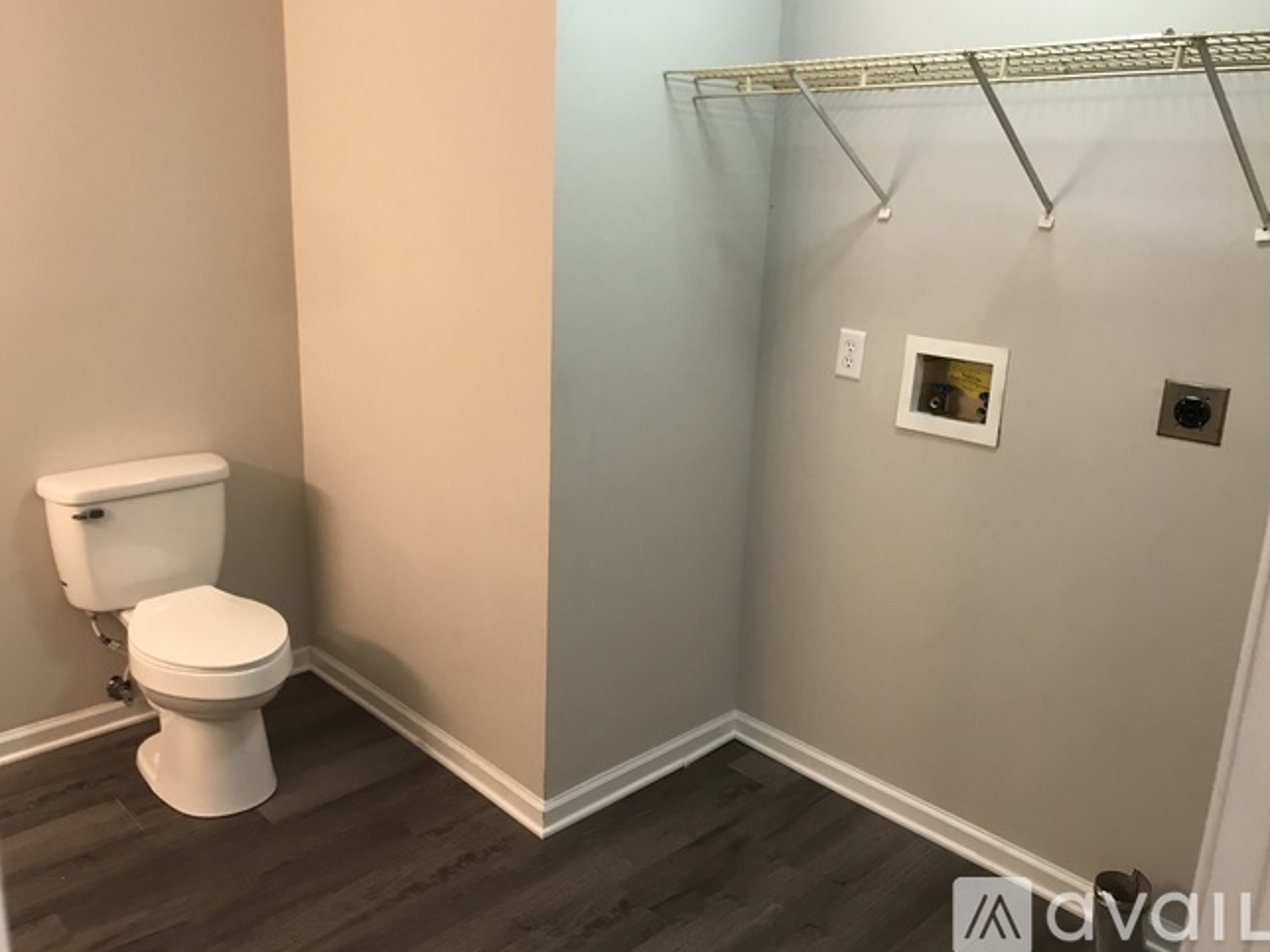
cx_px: 614
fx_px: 1064
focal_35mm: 29
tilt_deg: -14.3
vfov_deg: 48.2
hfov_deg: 61.6
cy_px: 463
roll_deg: -2.5
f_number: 1.8
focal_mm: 3.99
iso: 50
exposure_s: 1/15
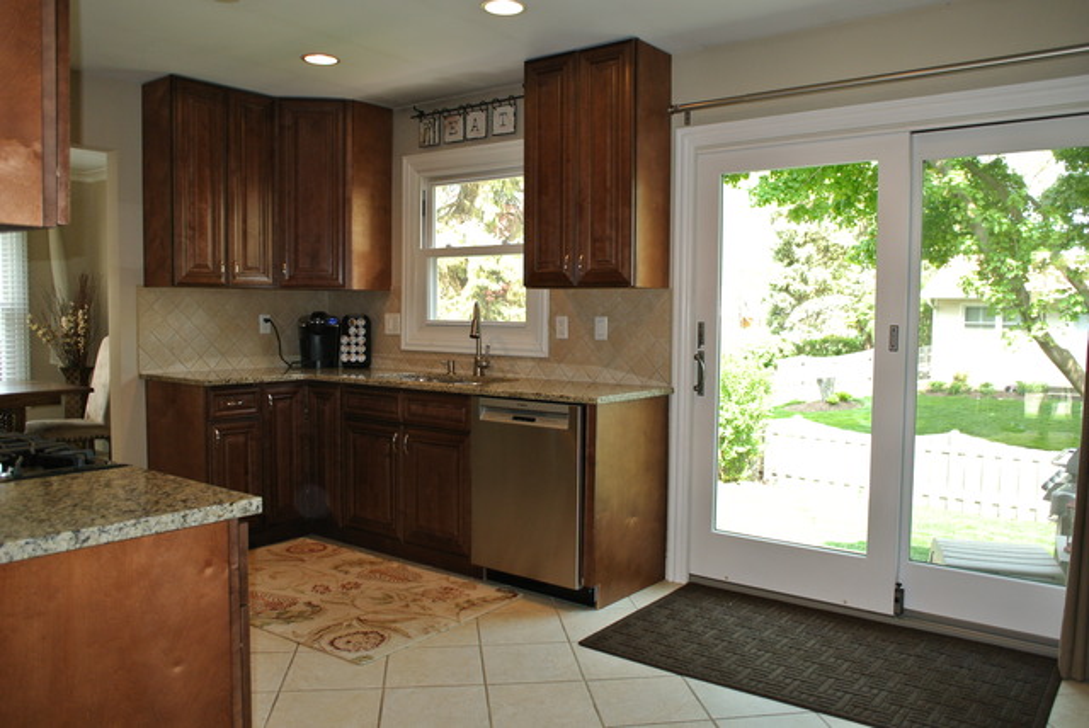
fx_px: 817
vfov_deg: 48.0
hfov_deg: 67.3
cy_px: 364
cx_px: 544
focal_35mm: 27
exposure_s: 1/60
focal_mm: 10
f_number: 2.8
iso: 110
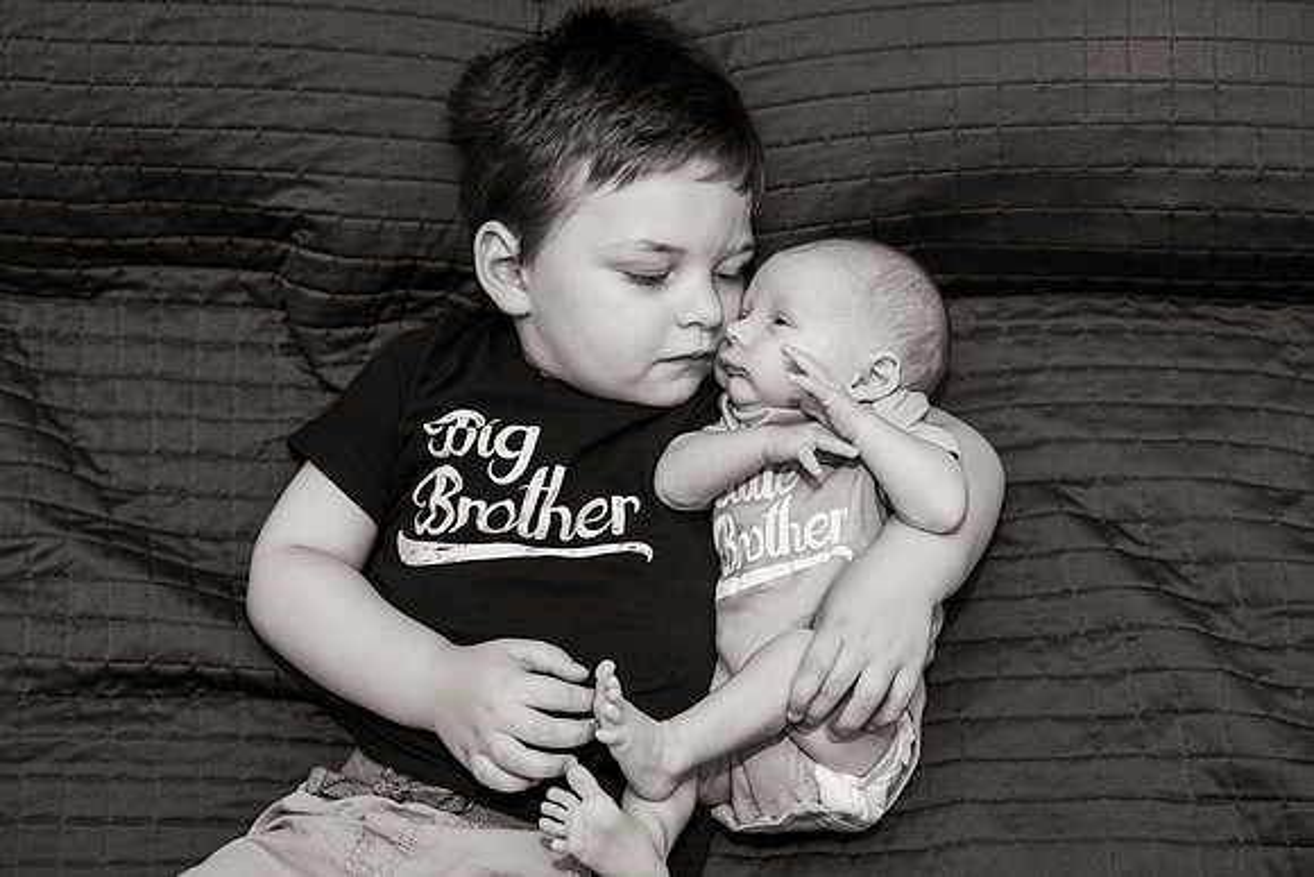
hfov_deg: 39.6
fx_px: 1825
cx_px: 657
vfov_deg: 27.0
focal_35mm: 50
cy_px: 438
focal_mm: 50
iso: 800
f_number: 3.5
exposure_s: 1/100
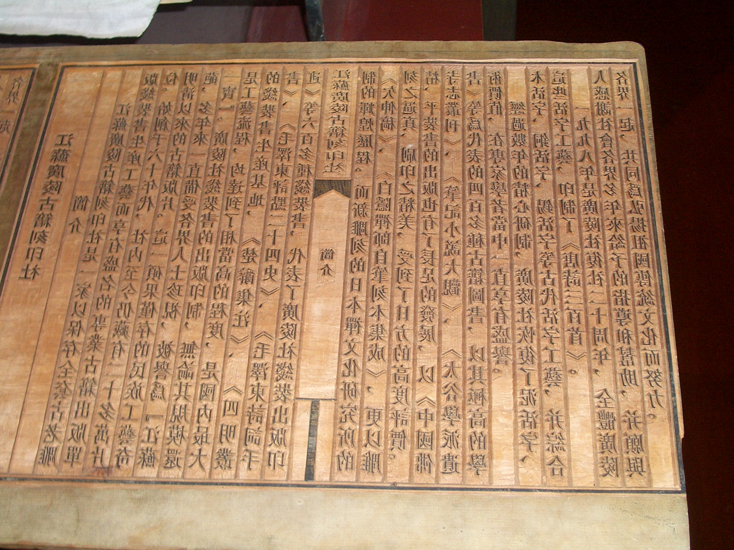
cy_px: 275
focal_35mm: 49
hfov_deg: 38.9
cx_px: 367
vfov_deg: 29.7
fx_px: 1039
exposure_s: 1/60
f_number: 3.1
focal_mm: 8.2
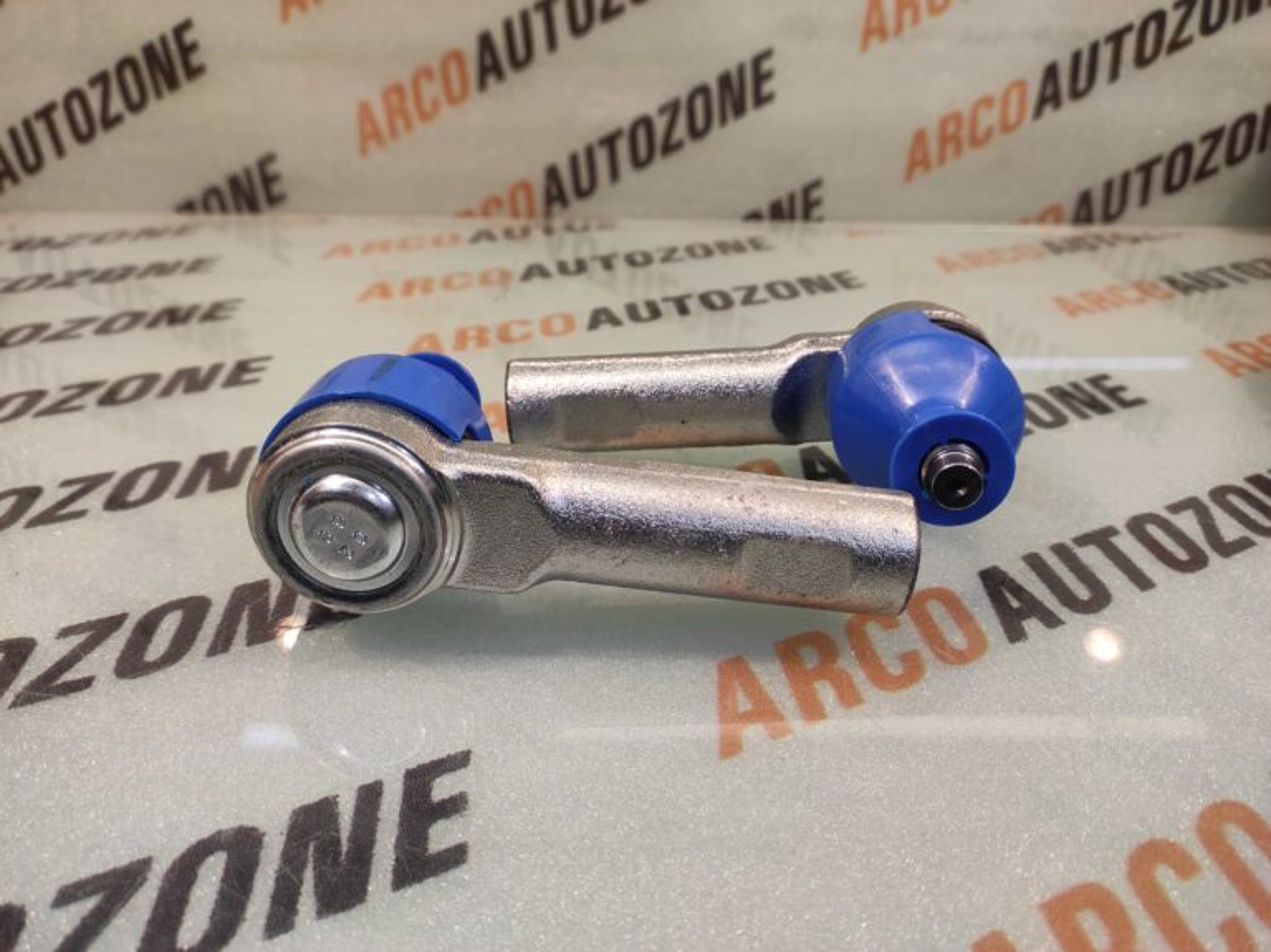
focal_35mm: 17
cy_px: 476
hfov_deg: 91.1
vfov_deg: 74.7
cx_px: 636
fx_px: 624
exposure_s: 1/50
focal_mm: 4.74
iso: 260
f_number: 1.79
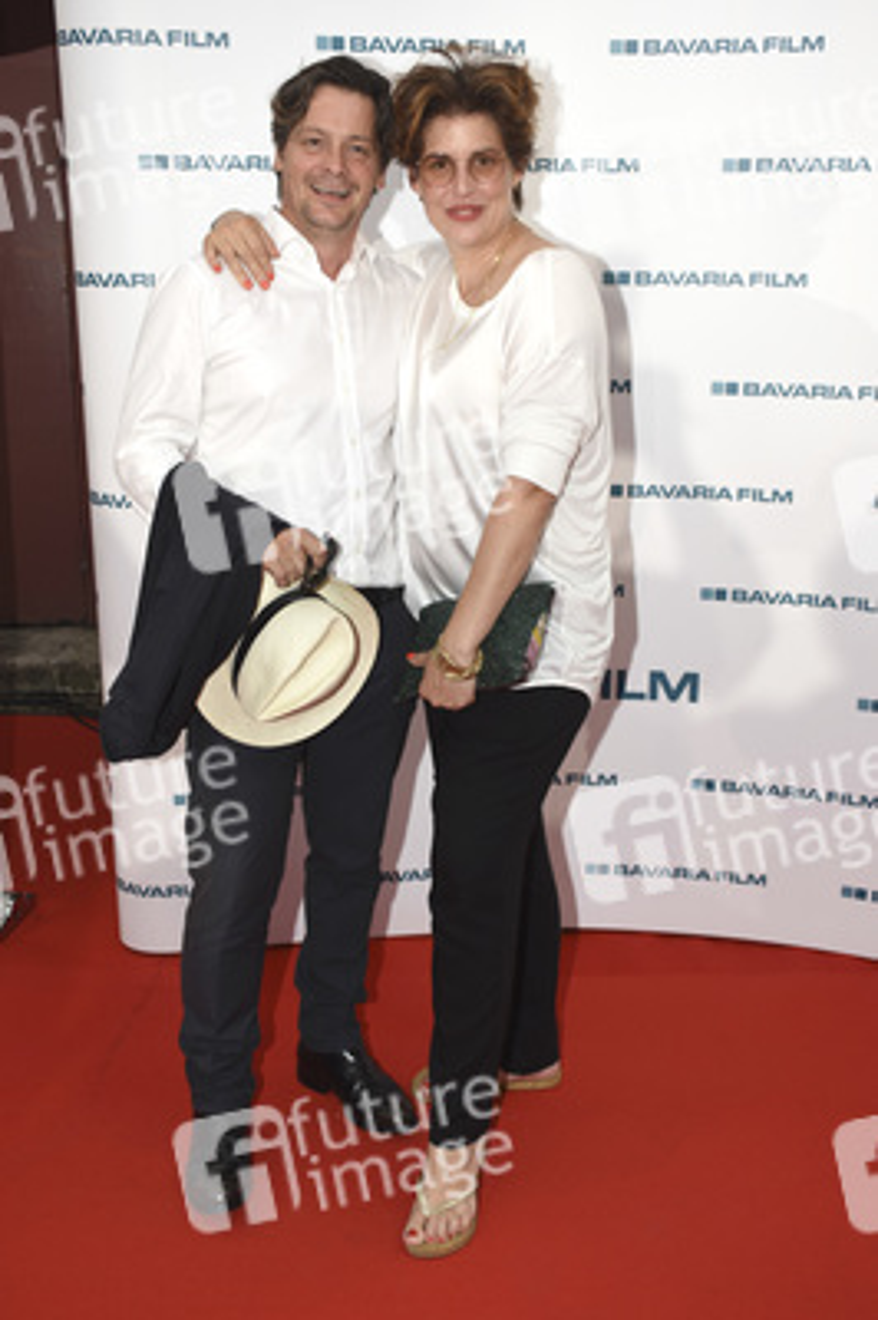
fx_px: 1319
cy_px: 660
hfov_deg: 36.8
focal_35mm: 36
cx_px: 439
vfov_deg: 53.2
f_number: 5.6
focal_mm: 24
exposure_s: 1/160
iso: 320
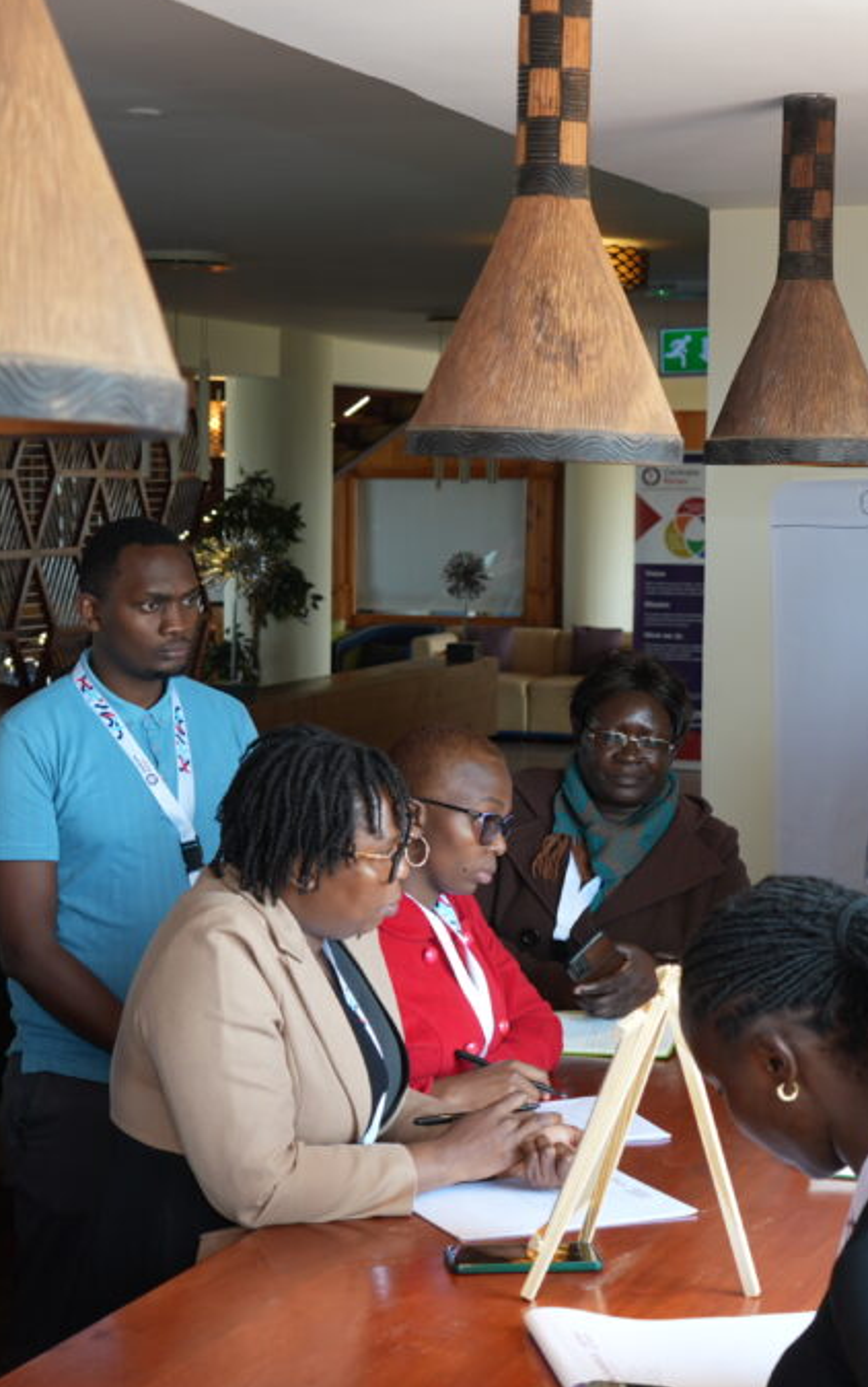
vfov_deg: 31.5
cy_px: 692
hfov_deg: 20.0
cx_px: 389
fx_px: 2457
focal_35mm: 65
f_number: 4
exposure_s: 1/60
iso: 200
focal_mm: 28
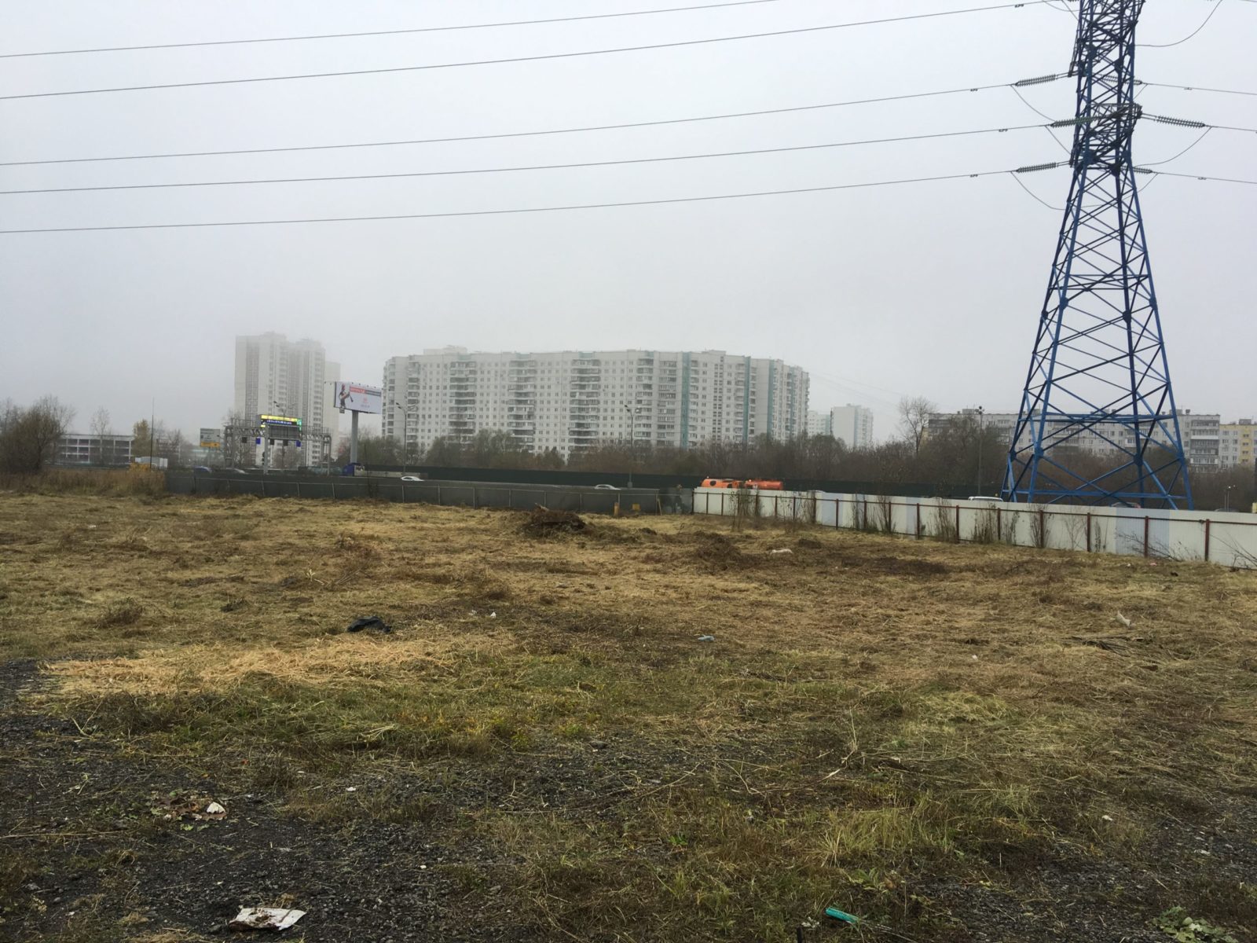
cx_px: 628
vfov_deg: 48.2
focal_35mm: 29
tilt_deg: -1.0
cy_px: 472
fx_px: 1053
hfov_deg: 61.7
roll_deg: -1.3
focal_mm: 4.15
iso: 32
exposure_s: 1/100
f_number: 2.2
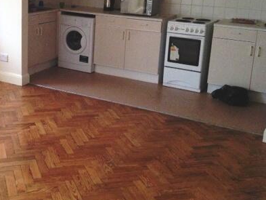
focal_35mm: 57
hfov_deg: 33.0
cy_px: 57
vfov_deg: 25.4
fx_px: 438
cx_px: 60
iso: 320
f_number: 2.4
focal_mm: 4.28
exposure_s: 1/20
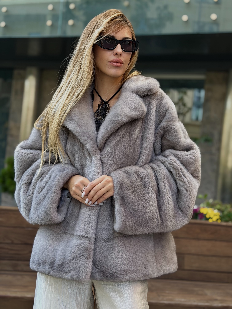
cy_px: 154
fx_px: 429
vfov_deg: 39.7
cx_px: 116
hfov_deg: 30.3
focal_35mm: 48
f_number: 1.78
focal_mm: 6.76
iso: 64
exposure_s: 1/286
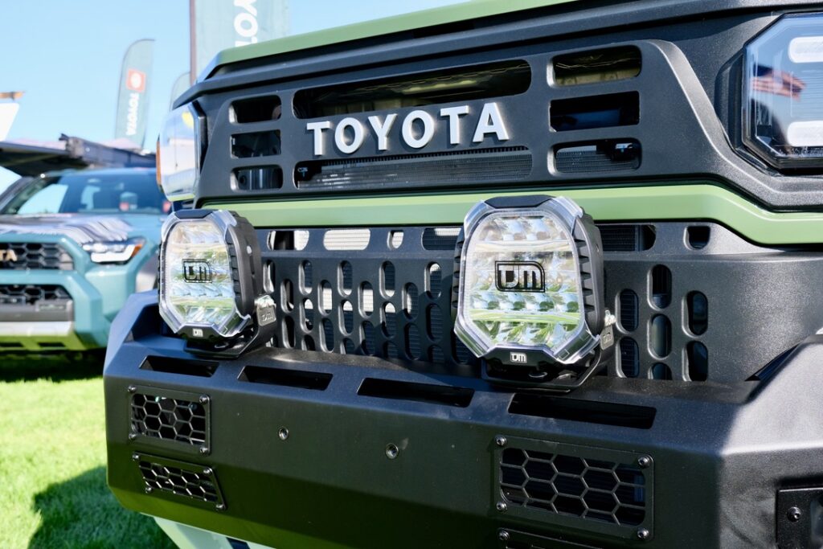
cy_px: 274
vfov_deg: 36.0
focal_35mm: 37
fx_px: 846
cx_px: 412
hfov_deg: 51.9
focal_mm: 24.7
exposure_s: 1/210
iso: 320
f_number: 5.6
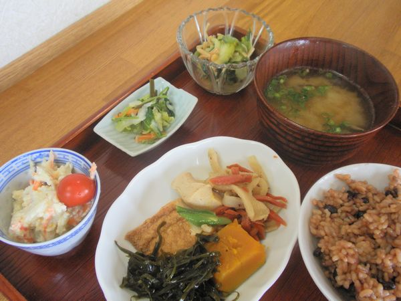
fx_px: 429
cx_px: 200
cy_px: 150
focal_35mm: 37
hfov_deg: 50.1
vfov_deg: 38.7
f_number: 3.5
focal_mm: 6.6
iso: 100
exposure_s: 1/50
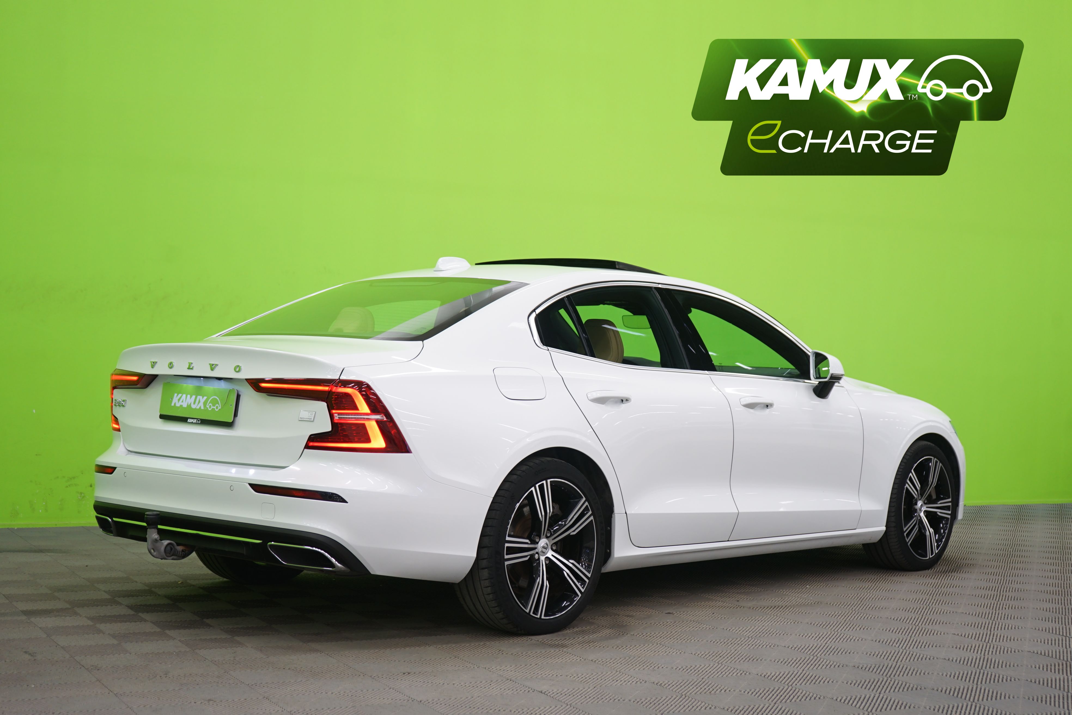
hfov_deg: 38.2
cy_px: 358
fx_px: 1548
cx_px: 536
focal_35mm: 52
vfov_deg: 26.0
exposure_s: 1/8
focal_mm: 52
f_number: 5
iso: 400
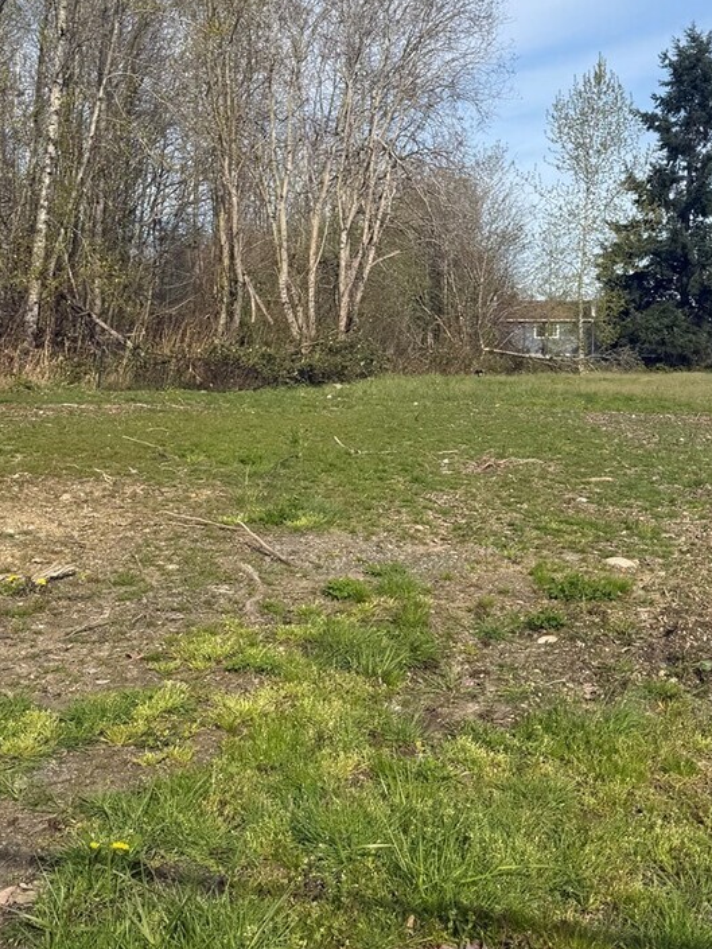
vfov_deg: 38.6
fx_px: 1343
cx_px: 374
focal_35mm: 49
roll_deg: -1.4
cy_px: 353
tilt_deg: +2.4
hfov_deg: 29.7
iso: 80
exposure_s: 1/4405
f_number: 1.78
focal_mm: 6.76
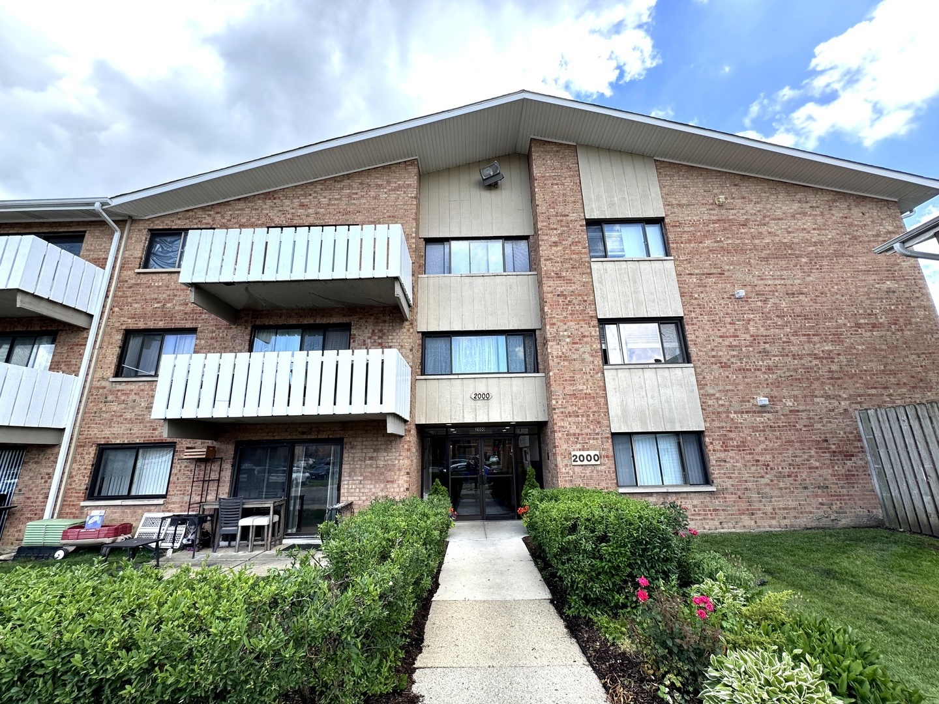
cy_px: 352
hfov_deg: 102.1
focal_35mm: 14
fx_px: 380
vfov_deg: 85.7
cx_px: 470
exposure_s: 1/610
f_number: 2.2
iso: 40
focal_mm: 2.22
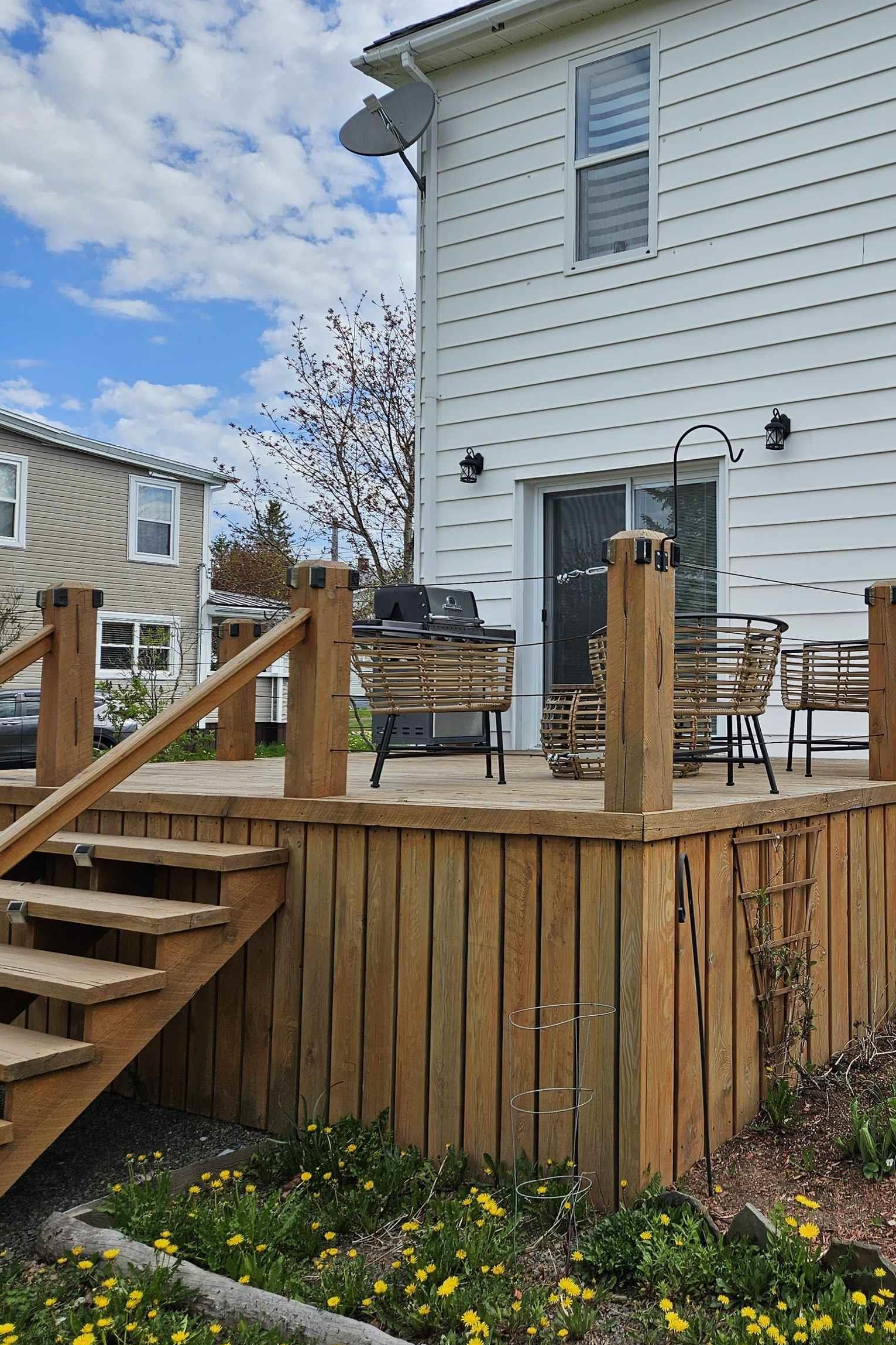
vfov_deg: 58.7
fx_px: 1194
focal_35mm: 32
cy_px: 674
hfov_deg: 37.7
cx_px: 848
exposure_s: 1/1517
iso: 25
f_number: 1.8
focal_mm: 5.4
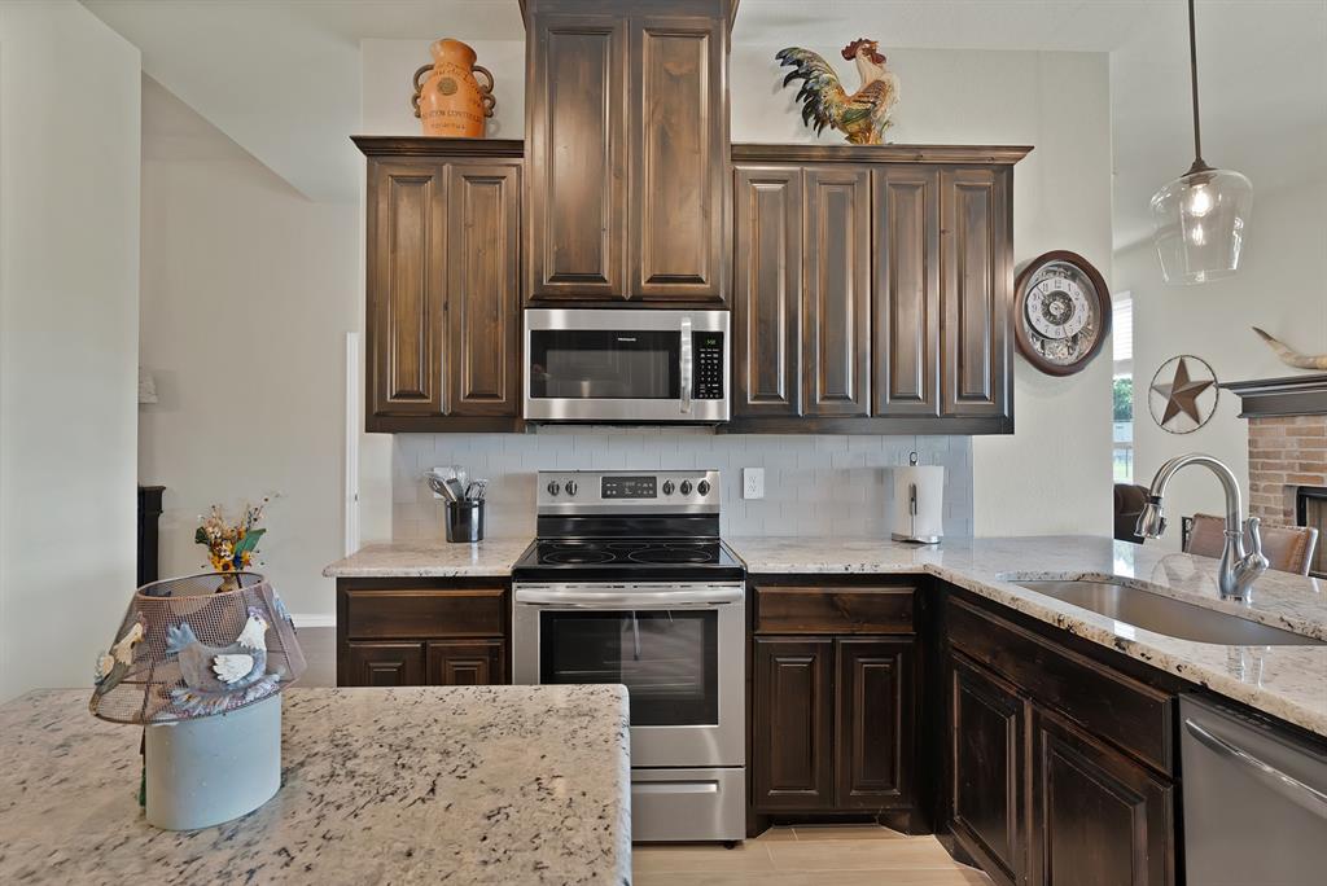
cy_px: 443
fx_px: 590
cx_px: 664
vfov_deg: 73.8
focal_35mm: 16
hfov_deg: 96.7
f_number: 9
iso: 250
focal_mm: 16
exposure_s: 2
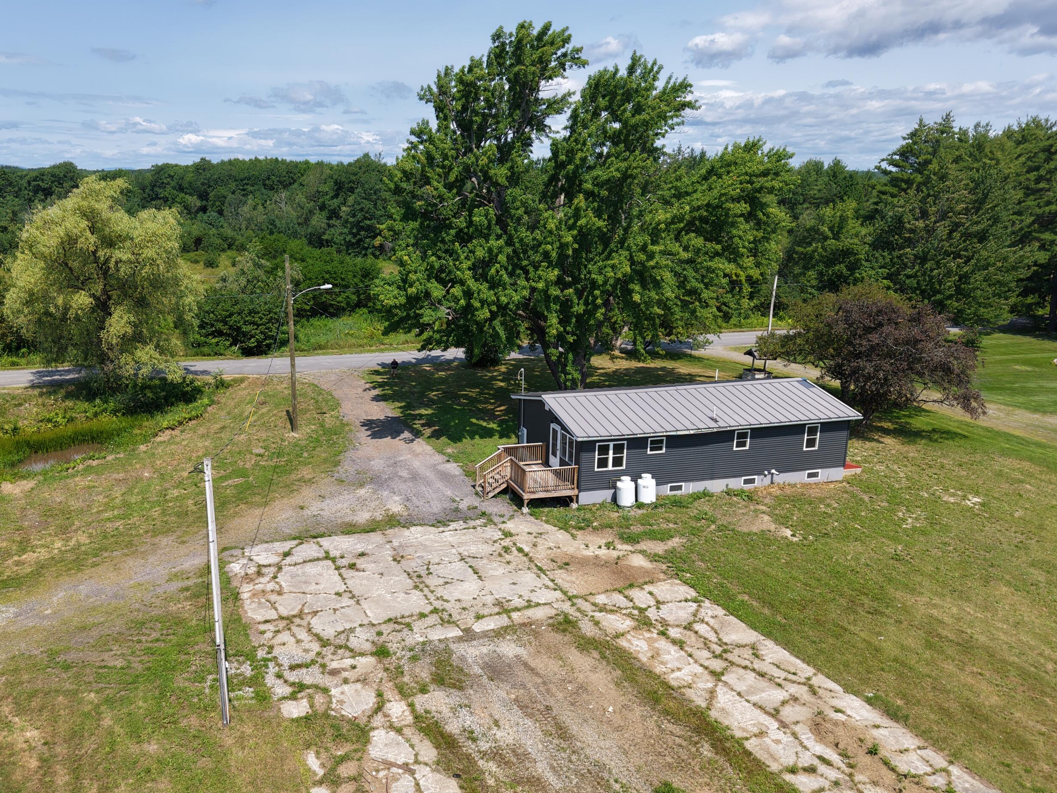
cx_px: 423
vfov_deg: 48.2
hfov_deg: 61.1
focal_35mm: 29
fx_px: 885
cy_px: 401
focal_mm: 8.67
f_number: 1.8
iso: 140
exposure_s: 1/3200
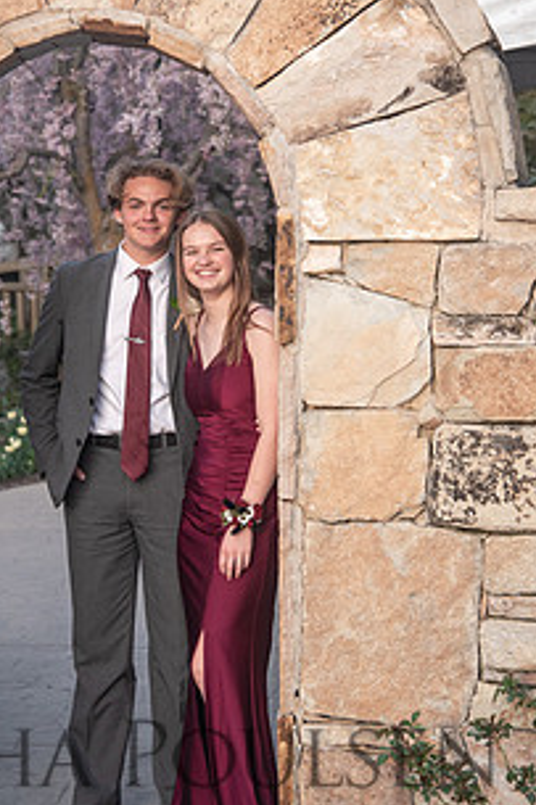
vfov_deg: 21.2
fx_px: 2146
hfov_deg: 14.2
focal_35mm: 96
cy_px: 348
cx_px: 156
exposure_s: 1/125
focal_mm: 65
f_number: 4.5
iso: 500
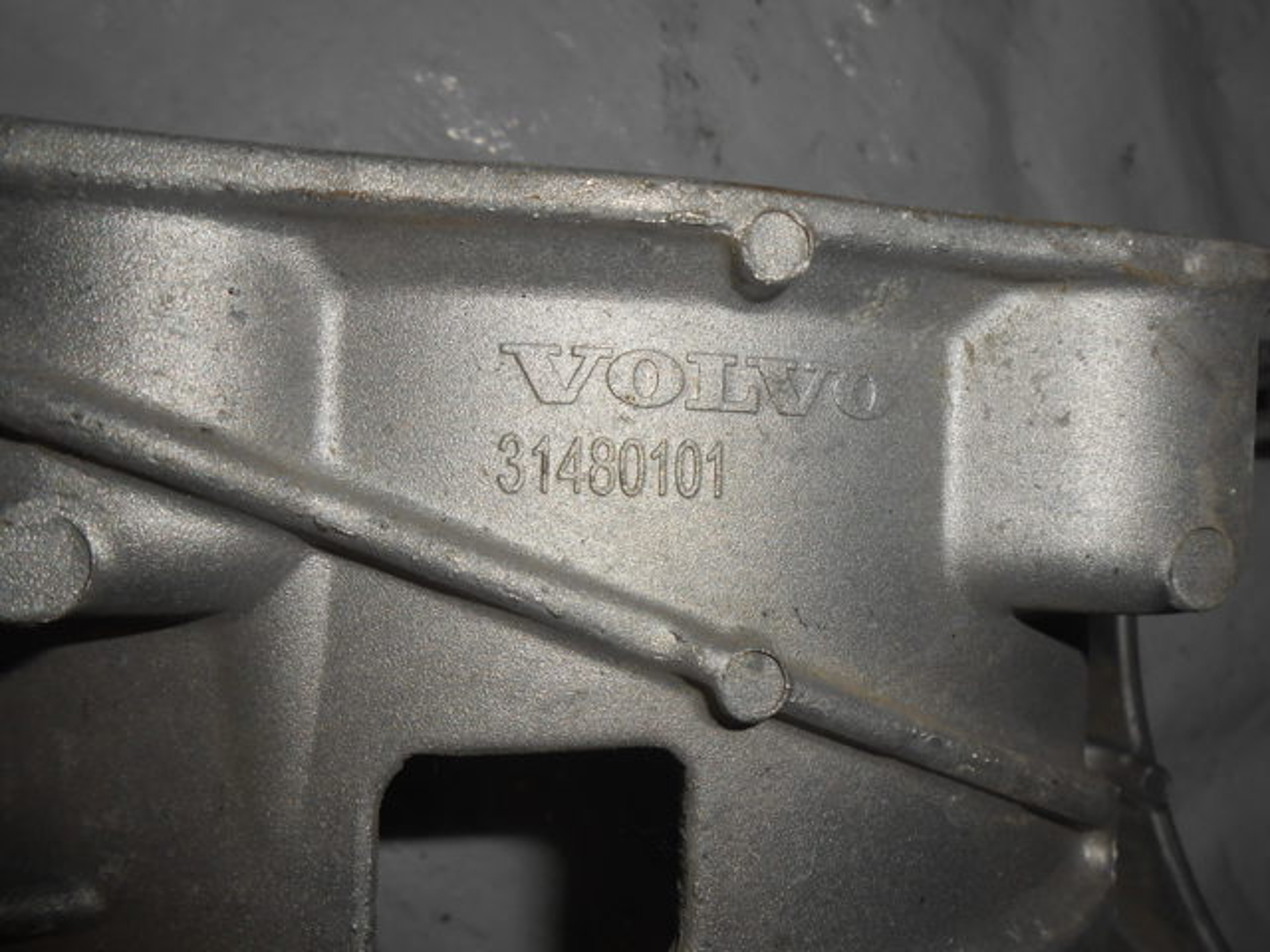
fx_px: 954
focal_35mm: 26
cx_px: 635
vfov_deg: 53.1
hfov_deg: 67.3
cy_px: 476
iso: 80
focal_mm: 4.6
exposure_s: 1/25
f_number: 11.5
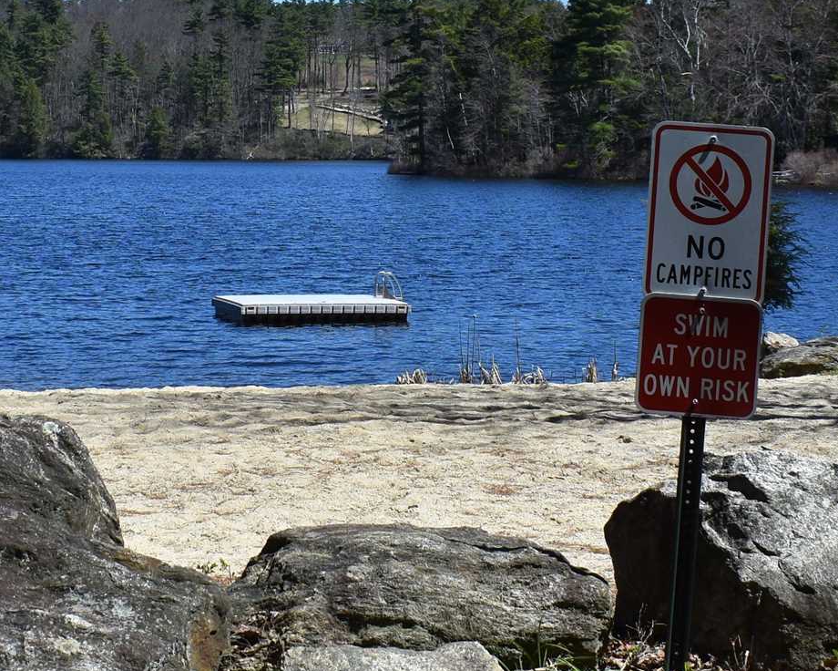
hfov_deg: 20.2
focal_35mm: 94
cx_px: 218
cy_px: 114
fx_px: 2331
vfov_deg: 16.2
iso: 140
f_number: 8
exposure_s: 1/500
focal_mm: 20
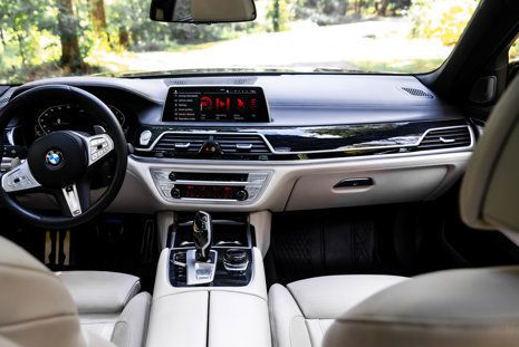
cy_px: 195
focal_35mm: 33
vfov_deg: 40.0
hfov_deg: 56.7
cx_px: 204
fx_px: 476
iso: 1000
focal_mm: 24
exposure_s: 1/250
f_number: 3.5
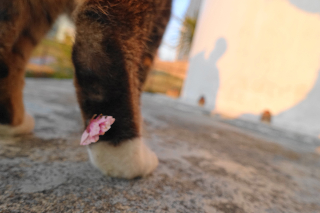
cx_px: 160
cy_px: 106
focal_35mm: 24
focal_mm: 8.8
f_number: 4
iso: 250
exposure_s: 1/250
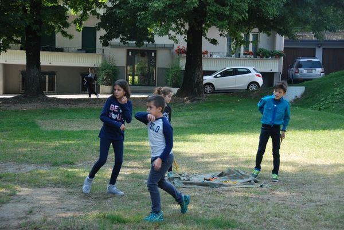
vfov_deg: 14.1
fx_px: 932
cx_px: 172
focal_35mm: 98
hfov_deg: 20.9
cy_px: 115
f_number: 5
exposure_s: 1/320
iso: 400
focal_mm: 65
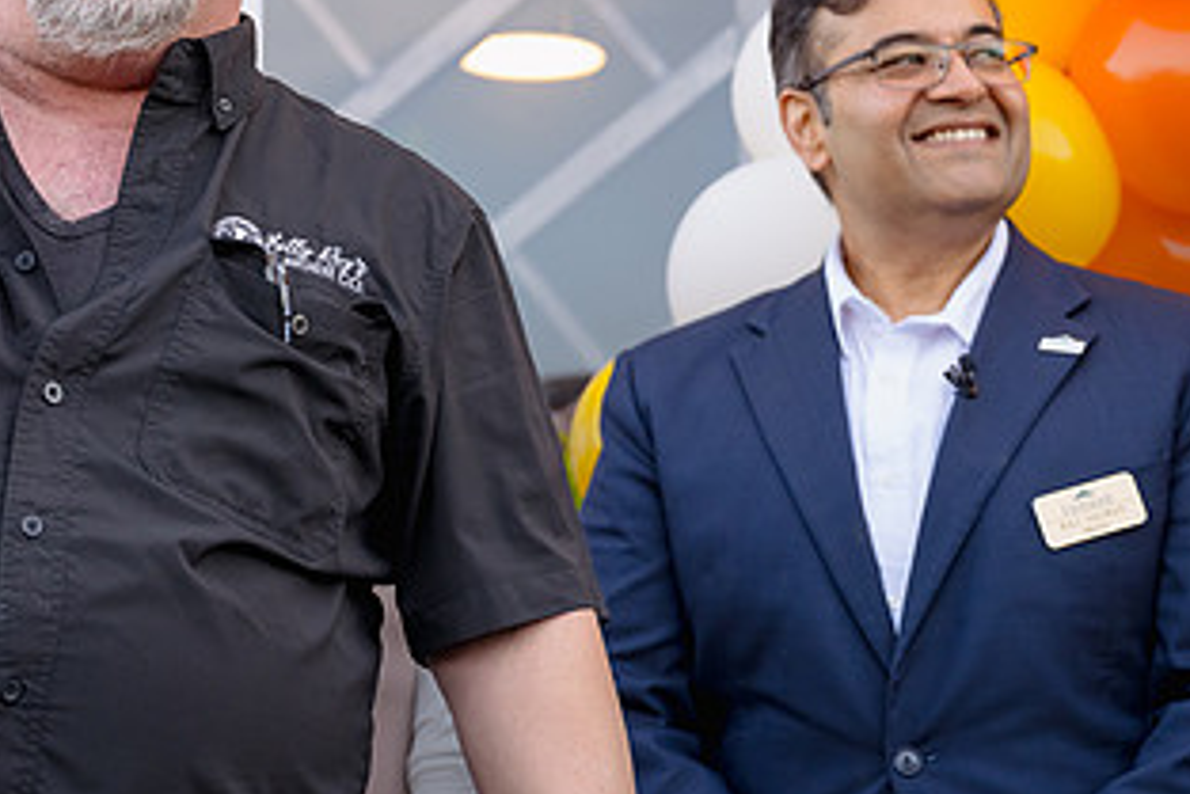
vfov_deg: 13.3
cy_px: 108
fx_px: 3373
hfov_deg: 19.9
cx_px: 308
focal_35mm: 102
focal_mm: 55
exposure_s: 1/500
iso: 800
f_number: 4.5
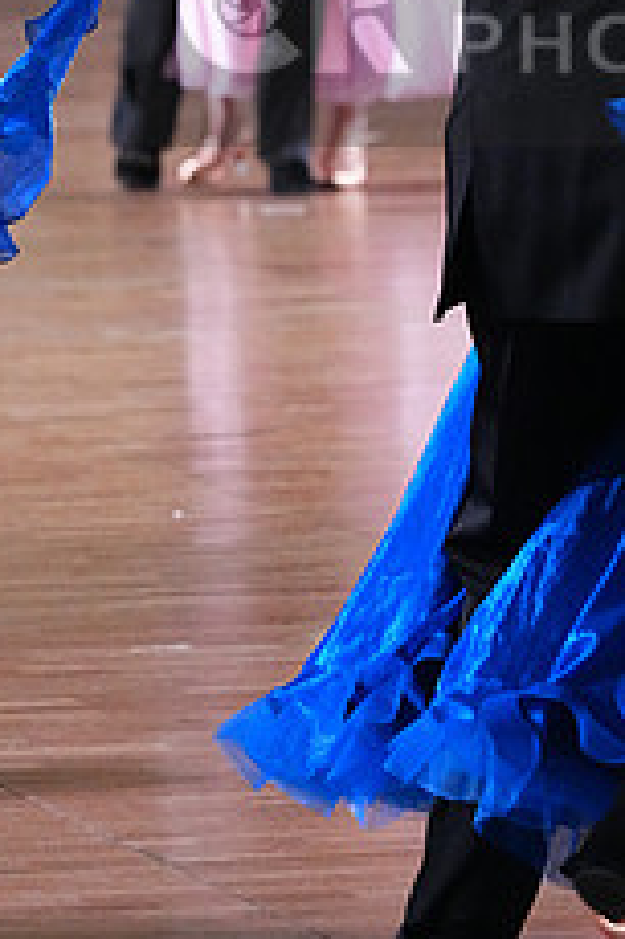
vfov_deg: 4.9
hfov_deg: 3.2
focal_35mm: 422
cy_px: 12
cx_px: 701
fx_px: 11005
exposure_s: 1/400
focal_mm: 167
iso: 10000
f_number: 5.6
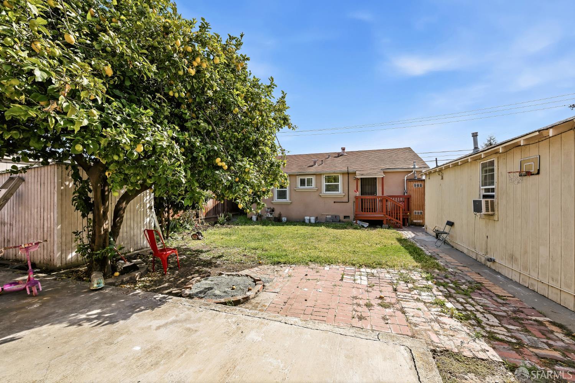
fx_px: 224
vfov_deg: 81.2
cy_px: 192
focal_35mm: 14
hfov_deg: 104.3
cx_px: 288
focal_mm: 14
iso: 64
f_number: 8
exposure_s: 1/160
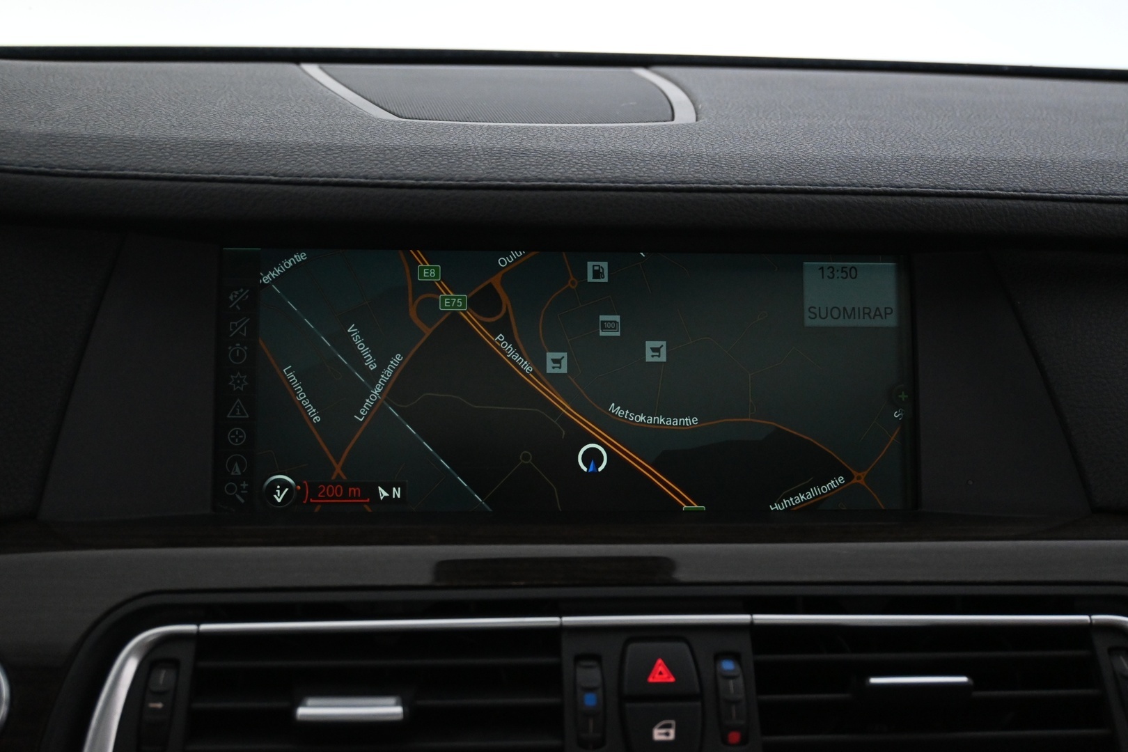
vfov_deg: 36.2
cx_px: 564
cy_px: 376
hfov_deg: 52.2
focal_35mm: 37
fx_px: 1151
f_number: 4.2
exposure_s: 1/40
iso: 3200
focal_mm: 24.5
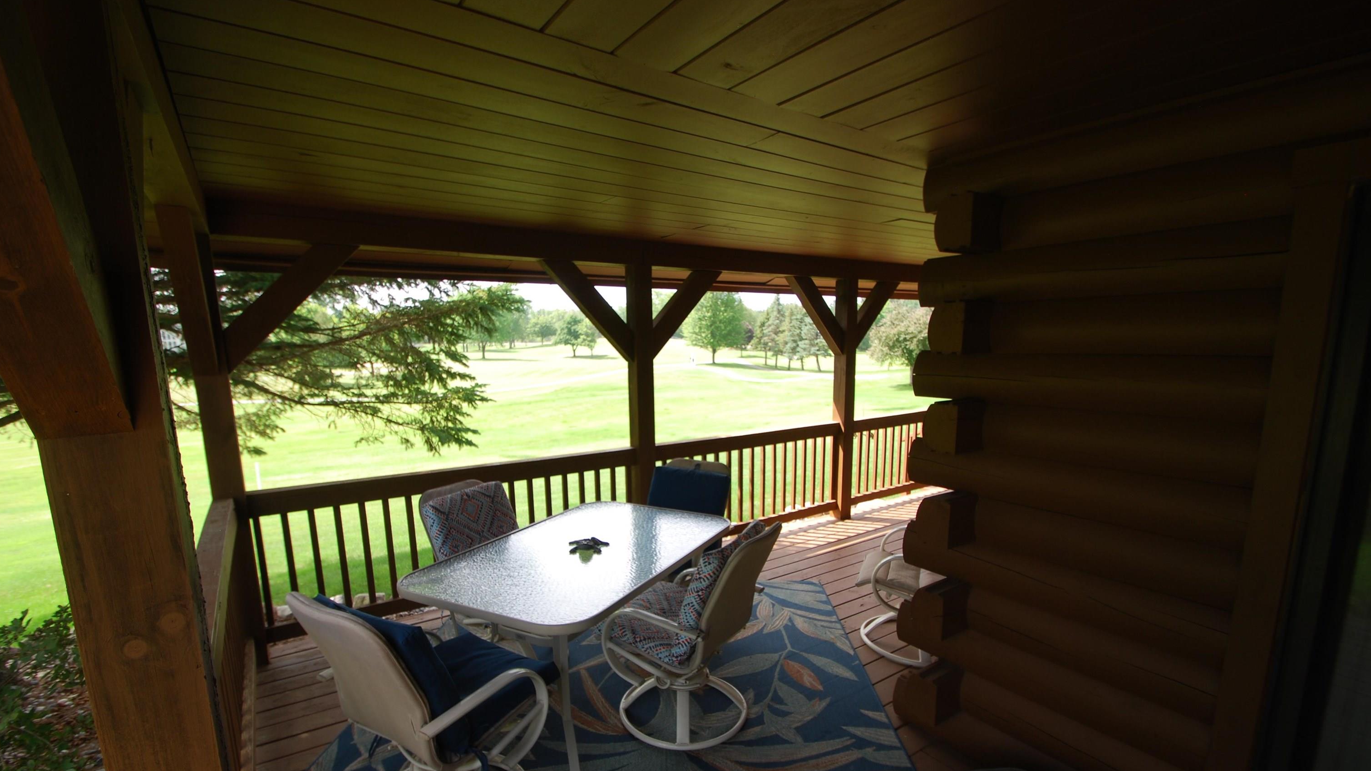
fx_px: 582
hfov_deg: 99.4
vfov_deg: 66.5
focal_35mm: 16
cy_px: 457
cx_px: 676
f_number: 5.6
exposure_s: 1/125
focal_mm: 10
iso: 140
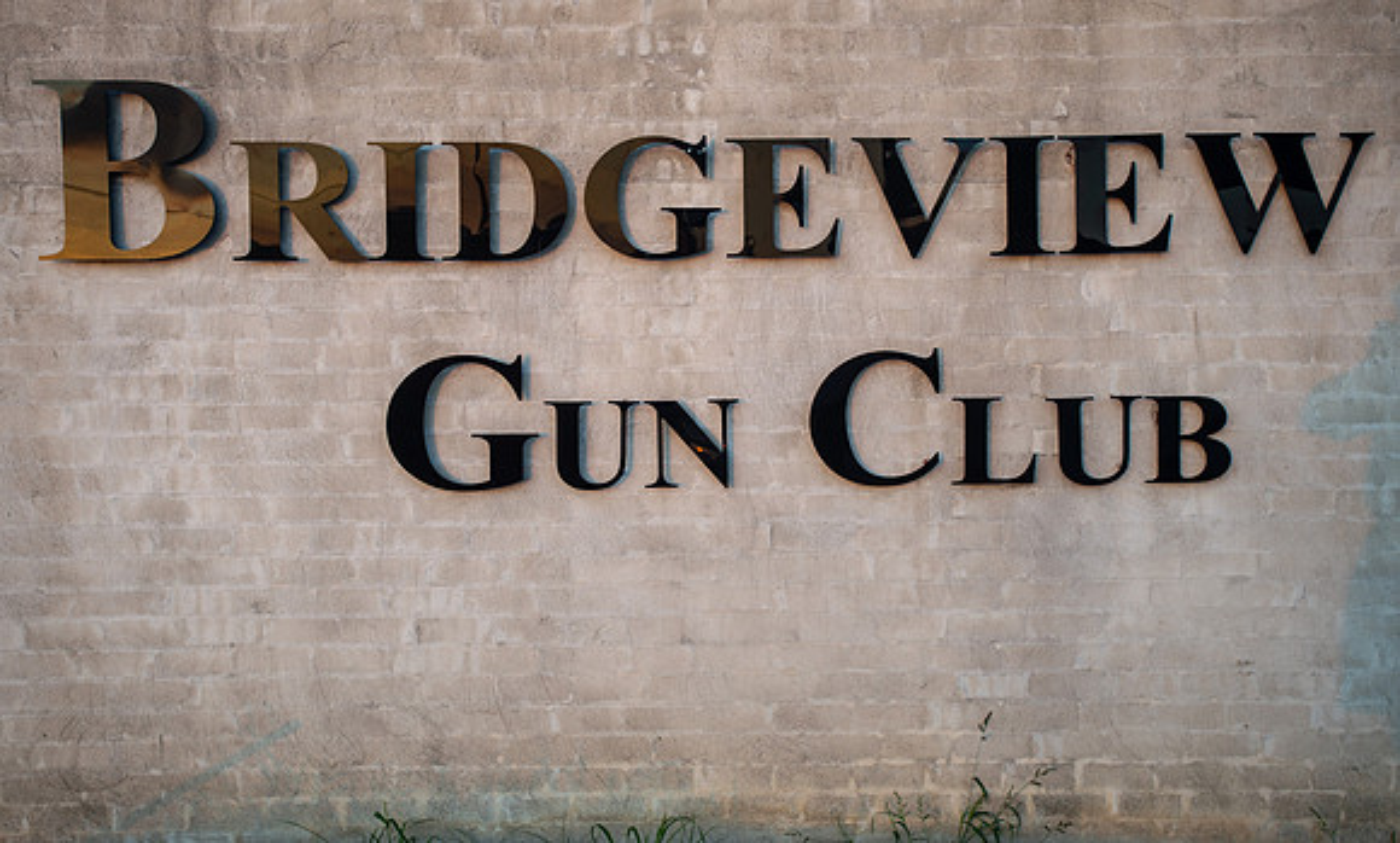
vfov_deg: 33.4
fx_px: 1400
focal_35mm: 37
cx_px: 685
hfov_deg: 53.1
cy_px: 373
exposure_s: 1/125
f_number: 4.5
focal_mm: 35
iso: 200
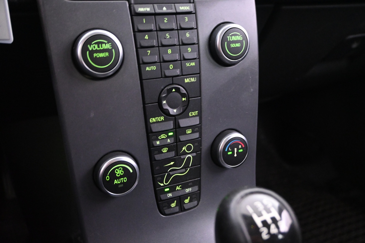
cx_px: 182
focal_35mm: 33
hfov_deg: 57.2
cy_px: 122
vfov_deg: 40.0
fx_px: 335
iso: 5000
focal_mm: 22
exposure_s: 1/13
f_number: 4
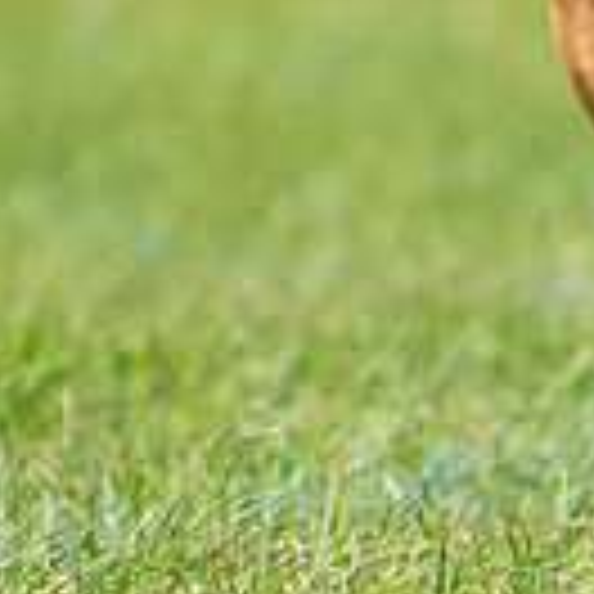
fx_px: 26597
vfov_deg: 1.3
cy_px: -2
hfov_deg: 1.3
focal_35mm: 1370
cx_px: 1008
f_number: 6.3
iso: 800
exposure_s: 1/3200
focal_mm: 368
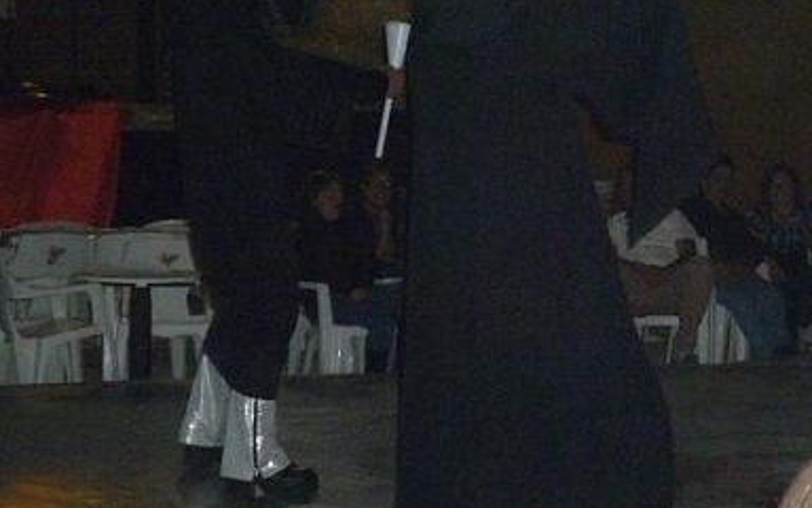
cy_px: 265
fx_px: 2191
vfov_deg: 13.2
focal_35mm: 99
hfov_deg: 20.8
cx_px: 643
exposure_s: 1/8
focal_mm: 9.9
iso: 640
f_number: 3.6
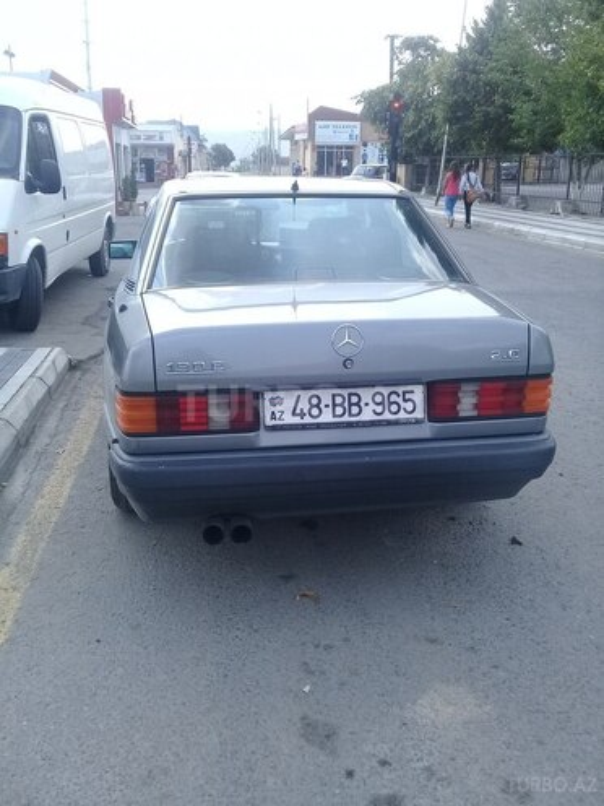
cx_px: 302
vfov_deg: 58.4
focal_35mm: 31
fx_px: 721
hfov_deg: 45.4
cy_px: 403
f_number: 2.2
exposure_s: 1/427
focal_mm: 3.3
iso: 50
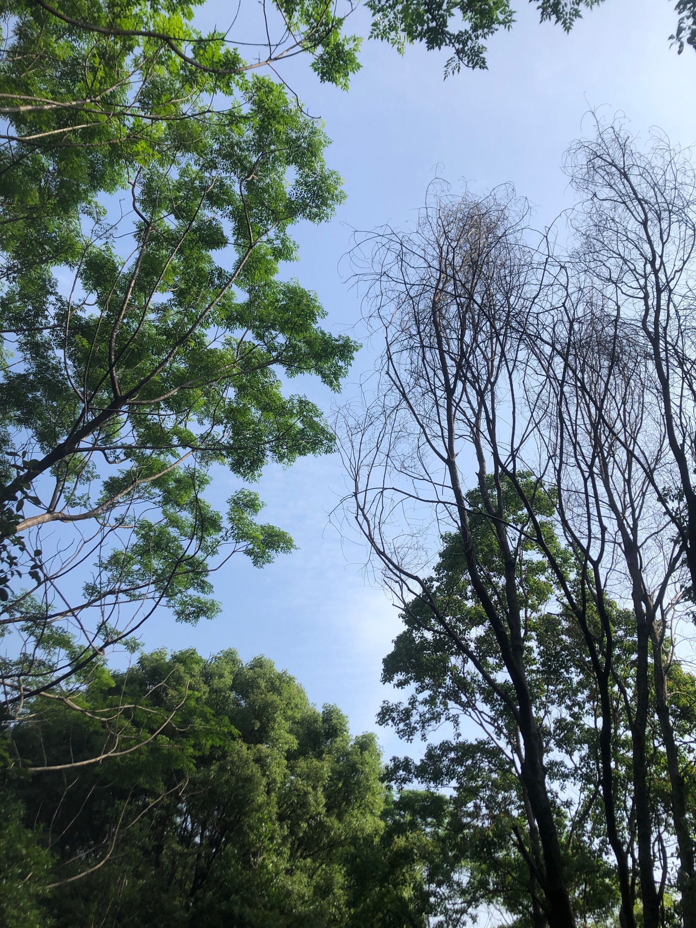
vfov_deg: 63.4
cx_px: 348
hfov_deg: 49.7
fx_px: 751
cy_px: 464
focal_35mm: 28
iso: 20
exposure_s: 1/1779
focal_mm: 3.99
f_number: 1.8
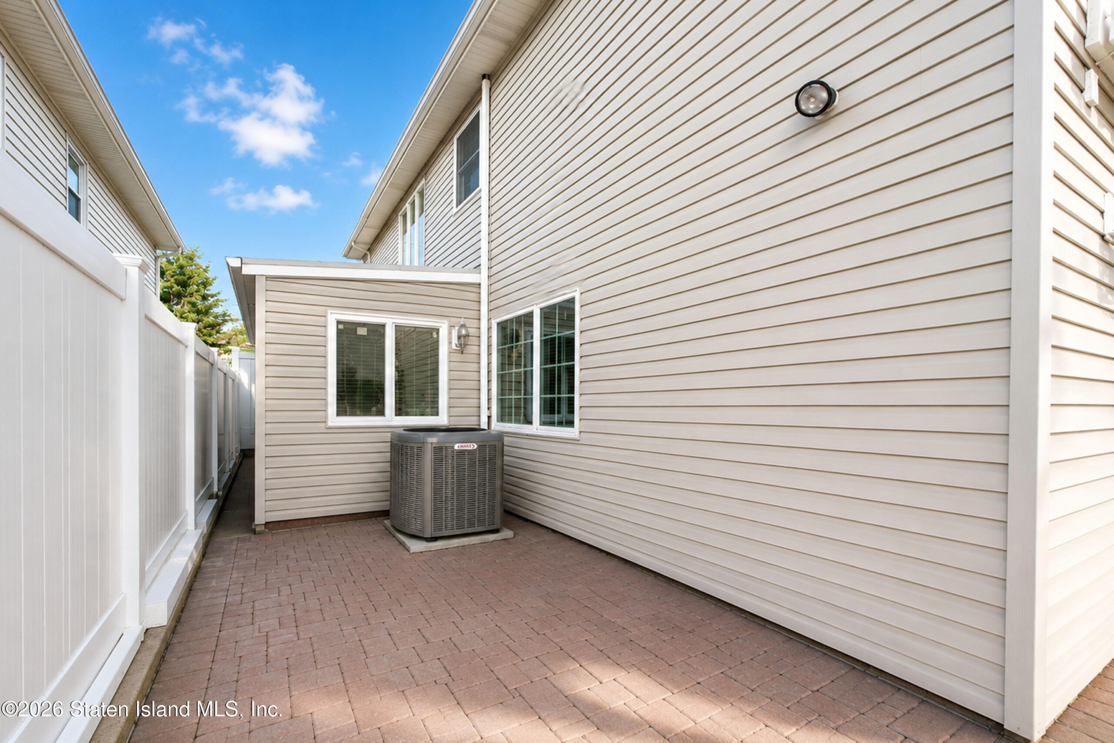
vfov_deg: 77.3
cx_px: 557
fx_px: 464
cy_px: 372
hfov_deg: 100.4
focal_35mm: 15
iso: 200
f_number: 8
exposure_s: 1/125
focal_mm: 10
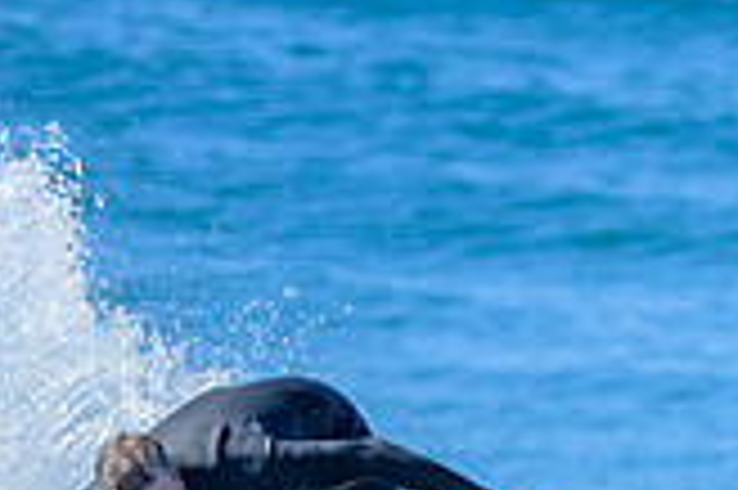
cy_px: 632
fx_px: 62974
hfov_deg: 0.7
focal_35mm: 3075
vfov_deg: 0.4
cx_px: 475
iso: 500
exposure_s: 1/2000
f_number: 6.3
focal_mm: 800
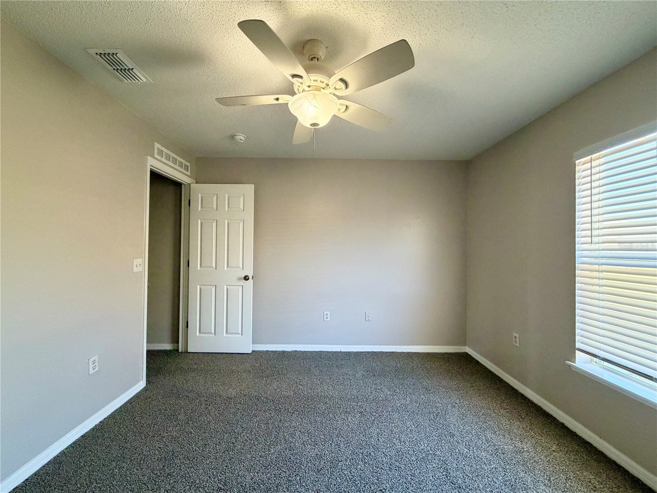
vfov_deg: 85.7
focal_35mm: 14
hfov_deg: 102.1
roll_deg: +0.4
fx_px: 266
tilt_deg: +1.8
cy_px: 246
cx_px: 328
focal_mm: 2.22
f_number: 2.2
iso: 320
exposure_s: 1/87
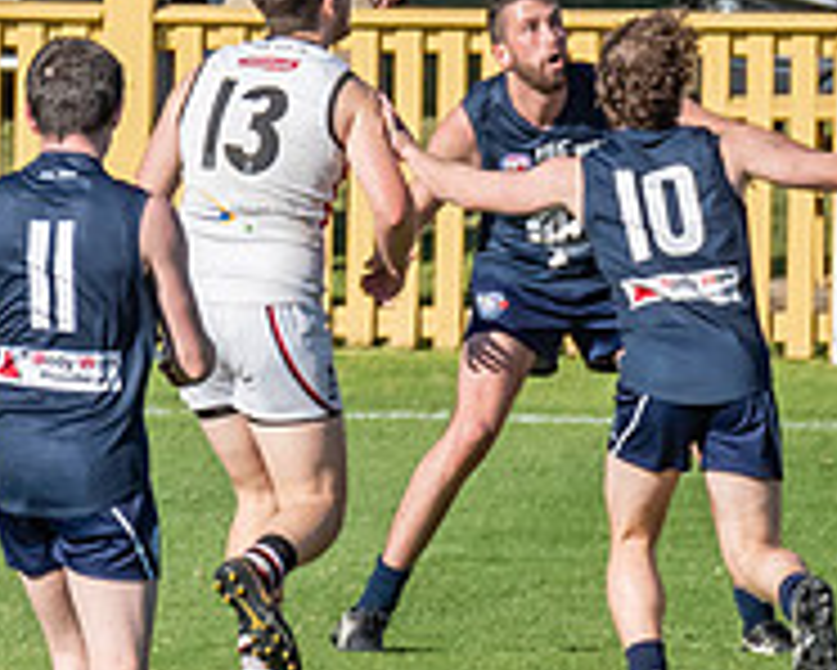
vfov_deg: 0.6
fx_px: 62409
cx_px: 1282
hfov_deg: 0.8
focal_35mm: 2518
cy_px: -152
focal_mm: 450
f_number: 10
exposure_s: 1/2500
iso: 800
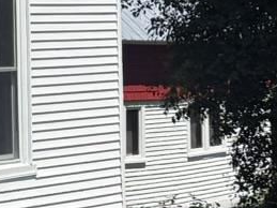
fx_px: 1520
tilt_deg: +8.3
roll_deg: -2.5
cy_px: -281
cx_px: -545
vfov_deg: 7.3
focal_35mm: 190
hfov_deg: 8.7
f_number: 1.78
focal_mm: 6.76
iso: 80
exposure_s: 1/4405
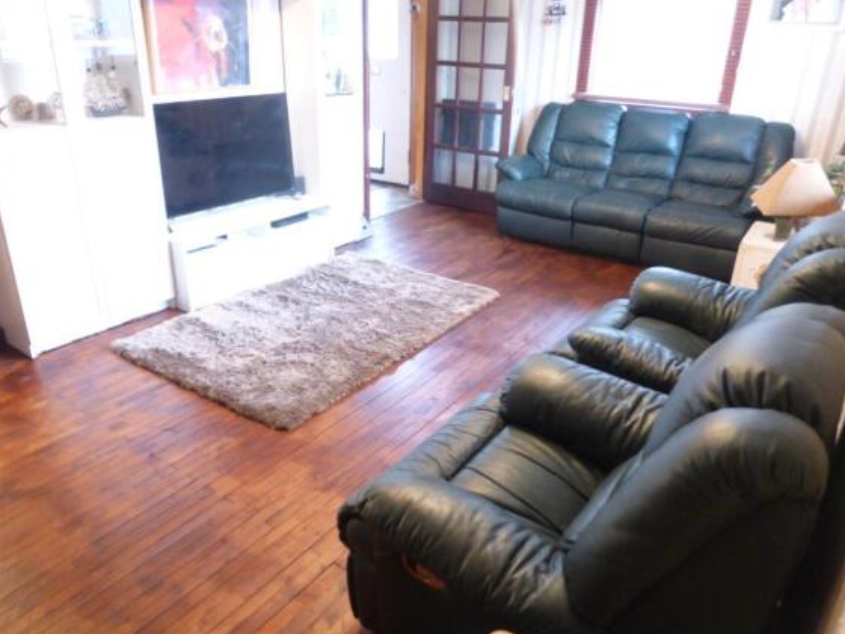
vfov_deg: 54.9
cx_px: 428
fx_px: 610
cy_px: 318
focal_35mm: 25
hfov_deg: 69.4
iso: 640
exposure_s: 1/4
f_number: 3.3
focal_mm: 4.3
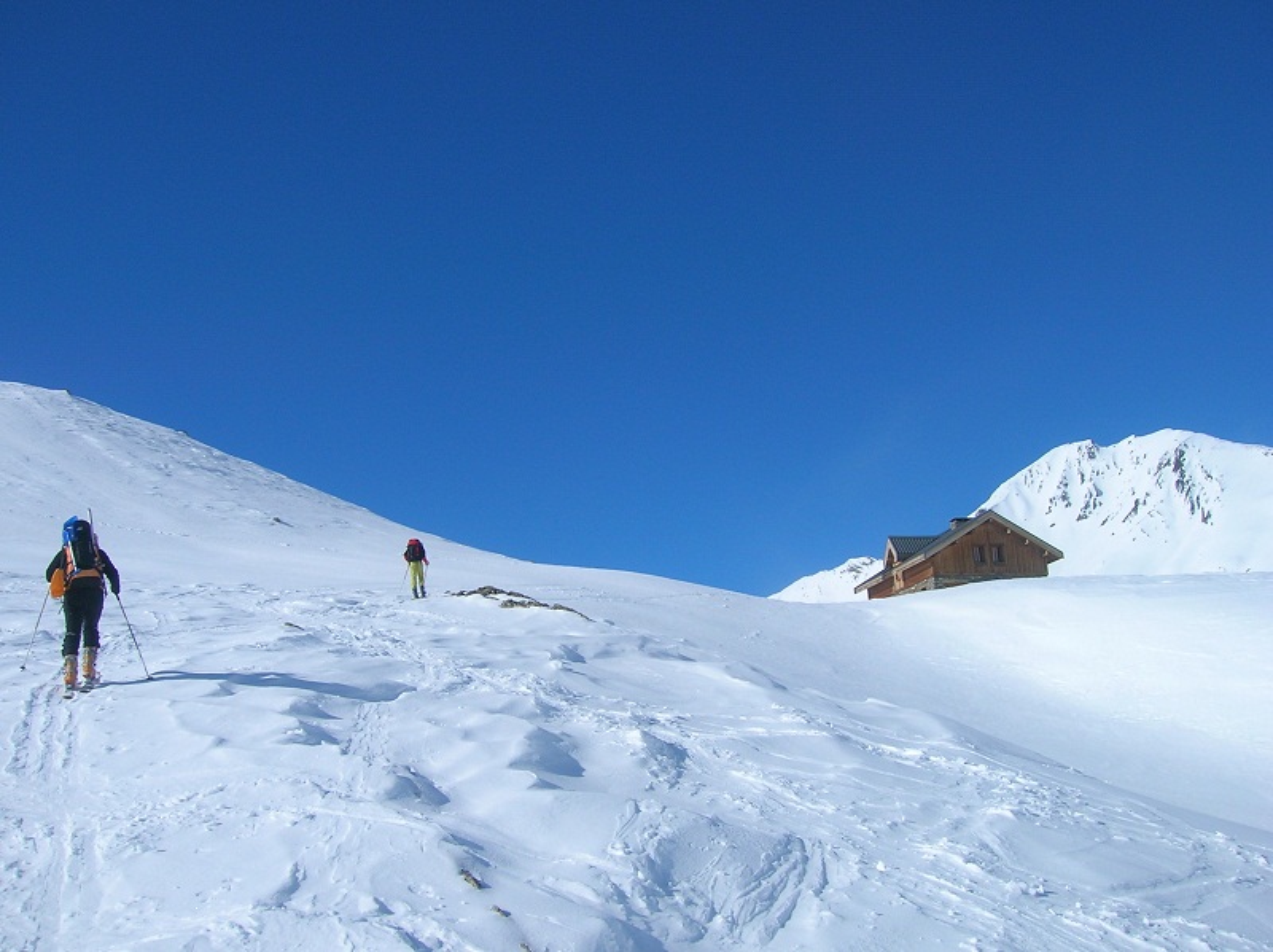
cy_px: 476
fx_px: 1249
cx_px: 636
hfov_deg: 54.0
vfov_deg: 41.7
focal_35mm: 34
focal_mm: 5.7
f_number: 4.9
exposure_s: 1/988
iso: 50
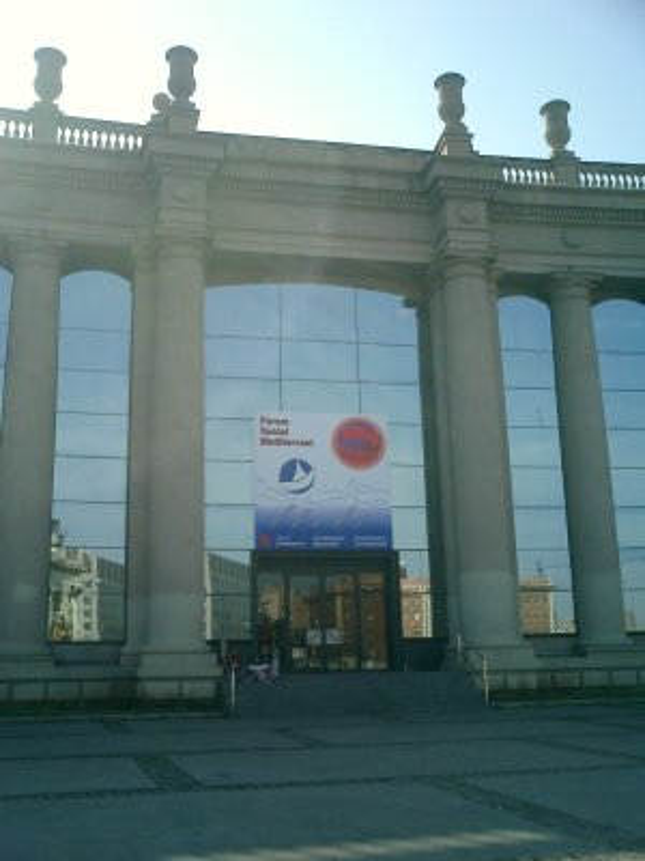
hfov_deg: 39.7
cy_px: 430
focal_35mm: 36
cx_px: 322
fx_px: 894
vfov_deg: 51.4
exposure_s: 1/1000
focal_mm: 7.5
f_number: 3.2
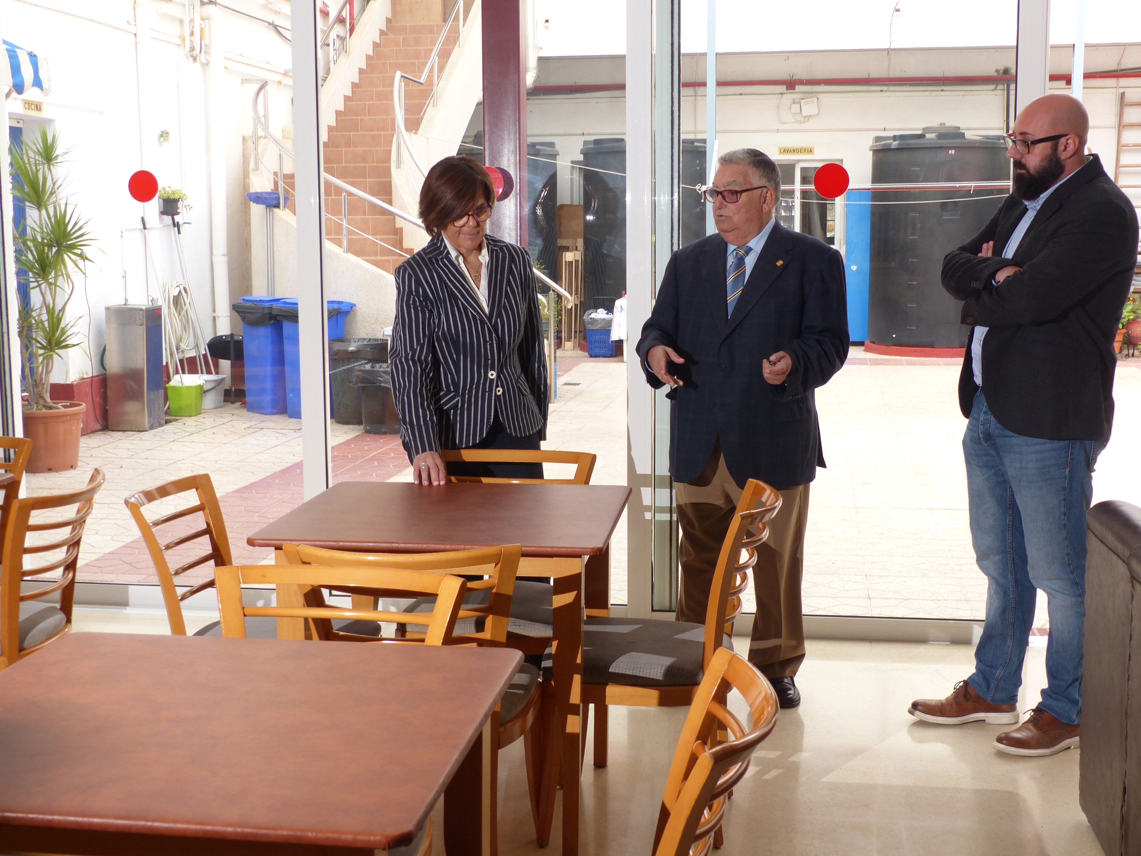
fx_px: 1549
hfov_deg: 40.4
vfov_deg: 30.9
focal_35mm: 47
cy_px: 428
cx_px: 570
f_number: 3.2
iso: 100
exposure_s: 1/125
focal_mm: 8.4
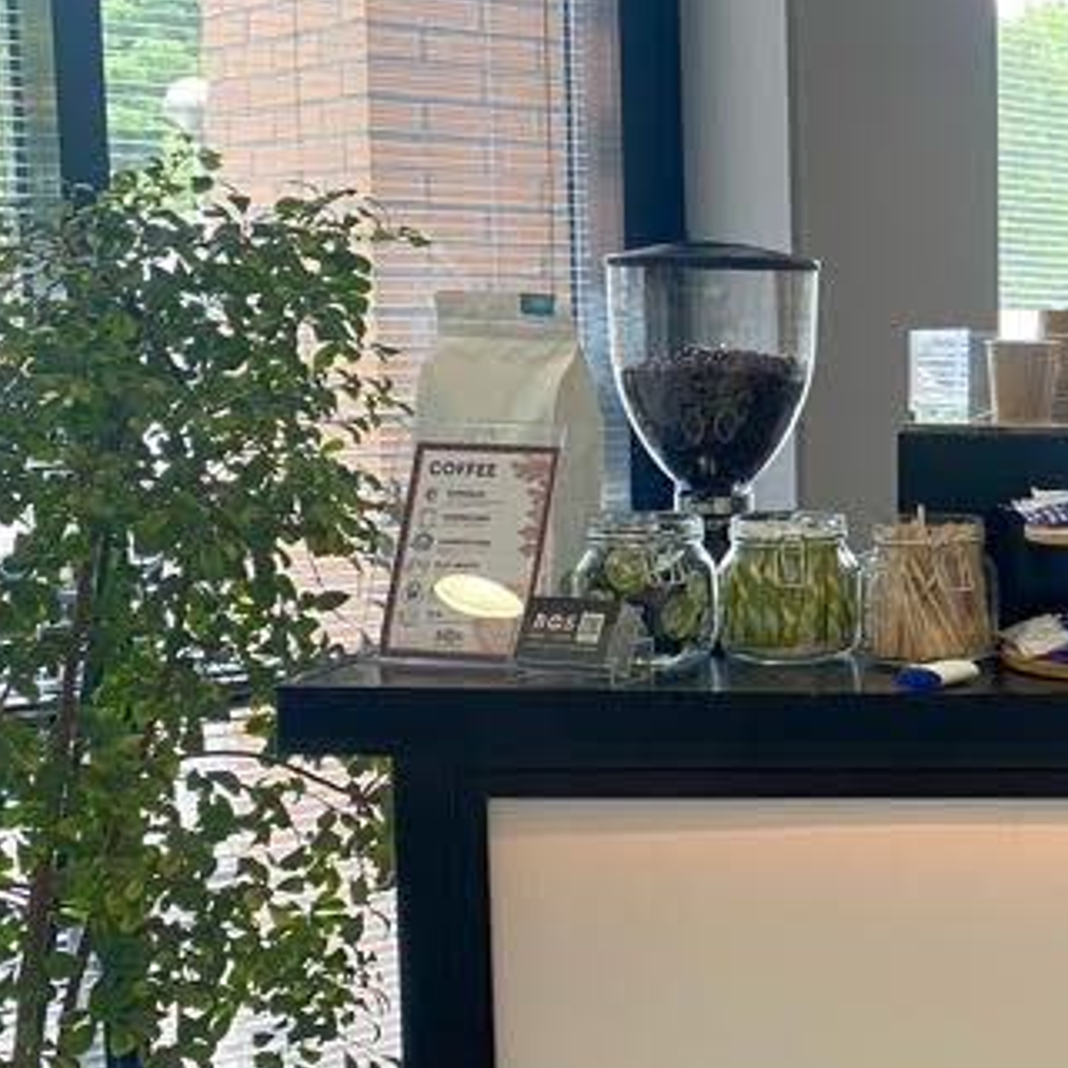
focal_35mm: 60
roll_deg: -0.2
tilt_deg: -5.8
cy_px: 556
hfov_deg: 26.1
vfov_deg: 28.6
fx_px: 2094
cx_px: 1218
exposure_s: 1/50
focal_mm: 4.25
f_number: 1.8
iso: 80
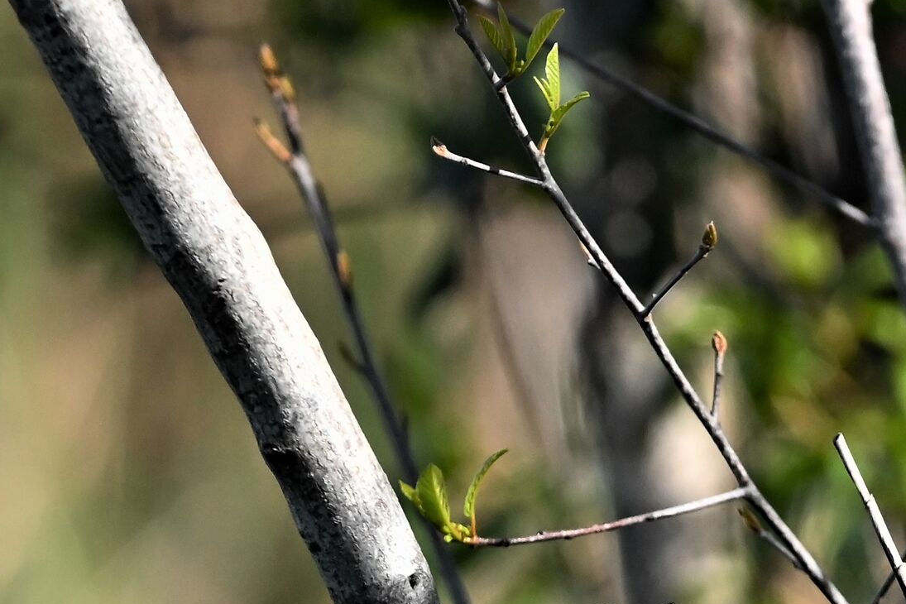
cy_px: 633
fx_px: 33066
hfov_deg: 1.6
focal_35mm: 1314
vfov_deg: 1.0
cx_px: 655
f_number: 6.3
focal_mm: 600
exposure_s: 1/5000
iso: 2500
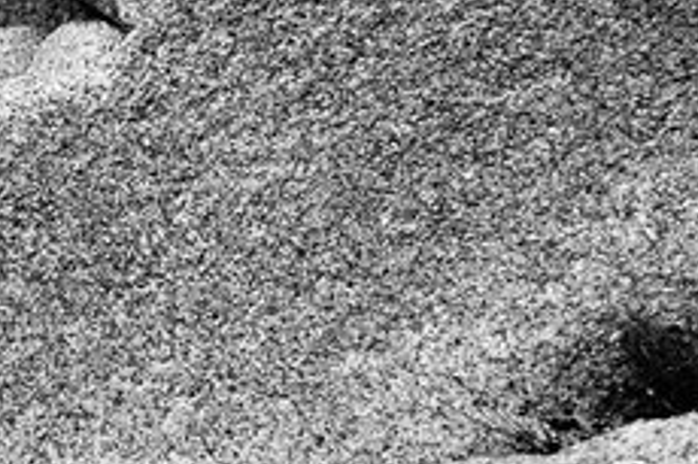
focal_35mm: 129
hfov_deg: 13.4
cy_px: -538
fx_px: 2499
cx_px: -756
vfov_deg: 9.7
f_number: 3.5
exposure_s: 1/1250
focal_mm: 18
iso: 100
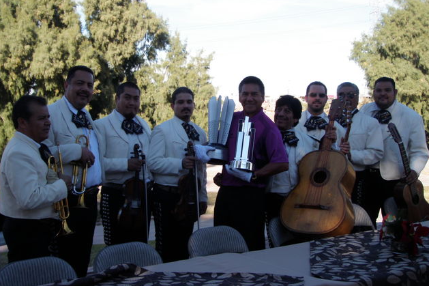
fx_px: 643
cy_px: 128
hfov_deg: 36.9
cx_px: 212
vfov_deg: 25.0
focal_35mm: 54
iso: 80
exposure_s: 1/320
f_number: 4
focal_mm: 9.13
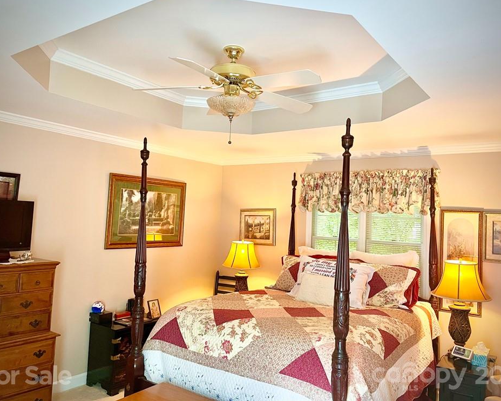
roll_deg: -2.6
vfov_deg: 51.5
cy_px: 194
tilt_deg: +4.1
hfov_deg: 62.2
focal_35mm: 28
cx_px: 256
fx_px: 415
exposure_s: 1/60
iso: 320
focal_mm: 4.2
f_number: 1.6
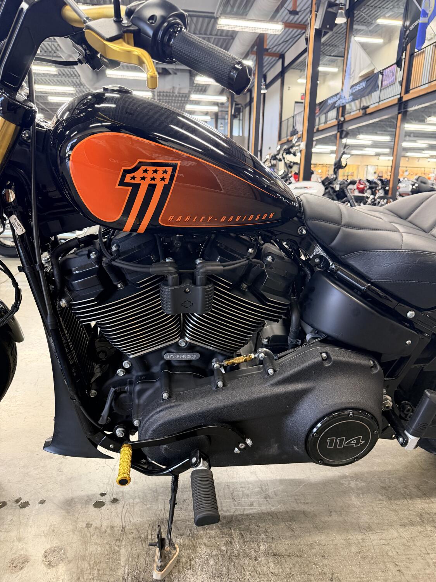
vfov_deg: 71.6
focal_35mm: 24
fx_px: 403
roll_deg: -2.5
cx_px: 218
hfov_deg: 56.8
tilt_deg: -14.1
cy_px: 291
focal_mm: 6.76
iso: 400
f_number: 1.78
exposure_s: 1/60
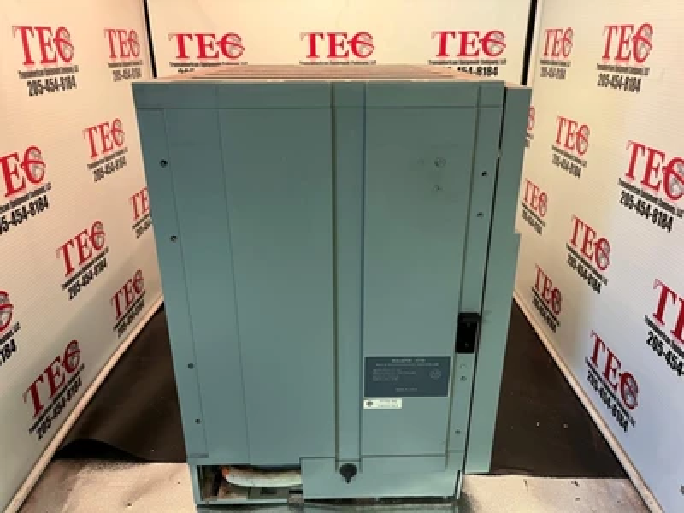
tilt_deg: -22.1
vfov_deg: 53.1
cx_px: 342
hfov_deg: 67.3
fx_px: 514
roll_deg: +0.5
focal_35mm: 26
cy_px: 256
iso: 320
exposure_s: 1/59
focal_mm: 5.1
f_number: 1.6
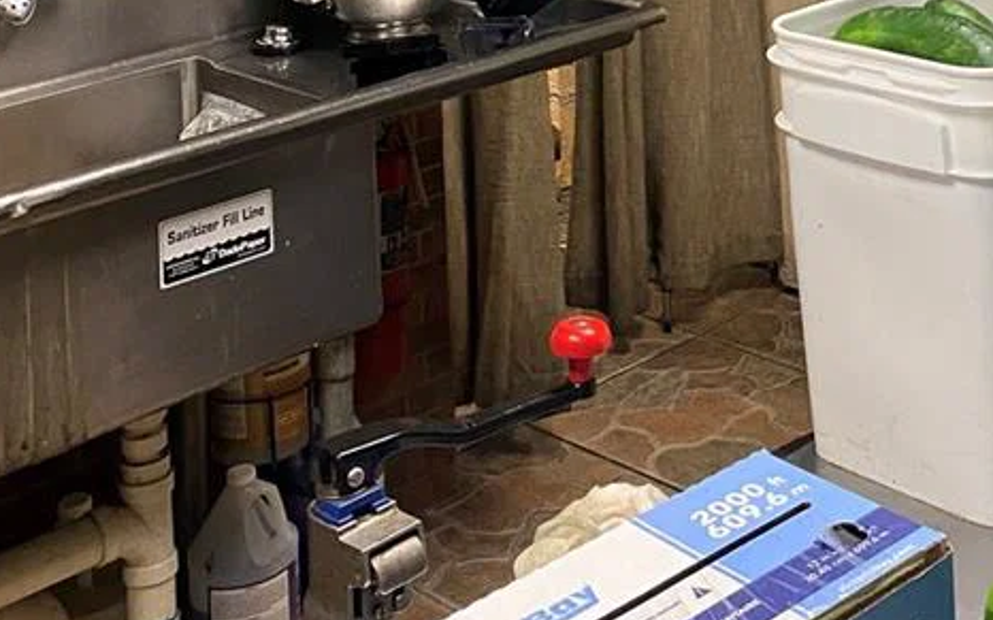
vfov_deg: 15.8
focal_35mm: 71
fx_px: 1921
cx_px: 846
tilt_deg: +0.2
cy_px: -479
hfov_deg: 28.1
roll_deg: +0.6
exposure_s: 1/60
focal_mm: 4.25
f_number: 1.8
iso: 250
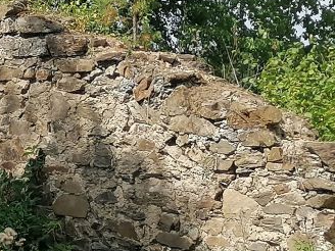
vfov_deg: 9.2
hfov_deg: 11.8
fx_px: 1558
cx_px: -163
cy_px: 219
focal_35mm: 161
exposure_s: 1/876
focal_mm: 4.75
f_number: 1.8
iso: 50
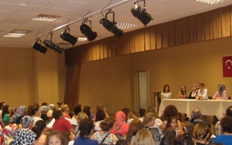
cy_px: 104
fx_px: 303
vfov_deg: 26.6
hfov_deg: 41.5
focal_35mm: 48
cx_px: 86
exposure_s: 1/45
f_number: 2.8
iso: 400
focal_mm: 6
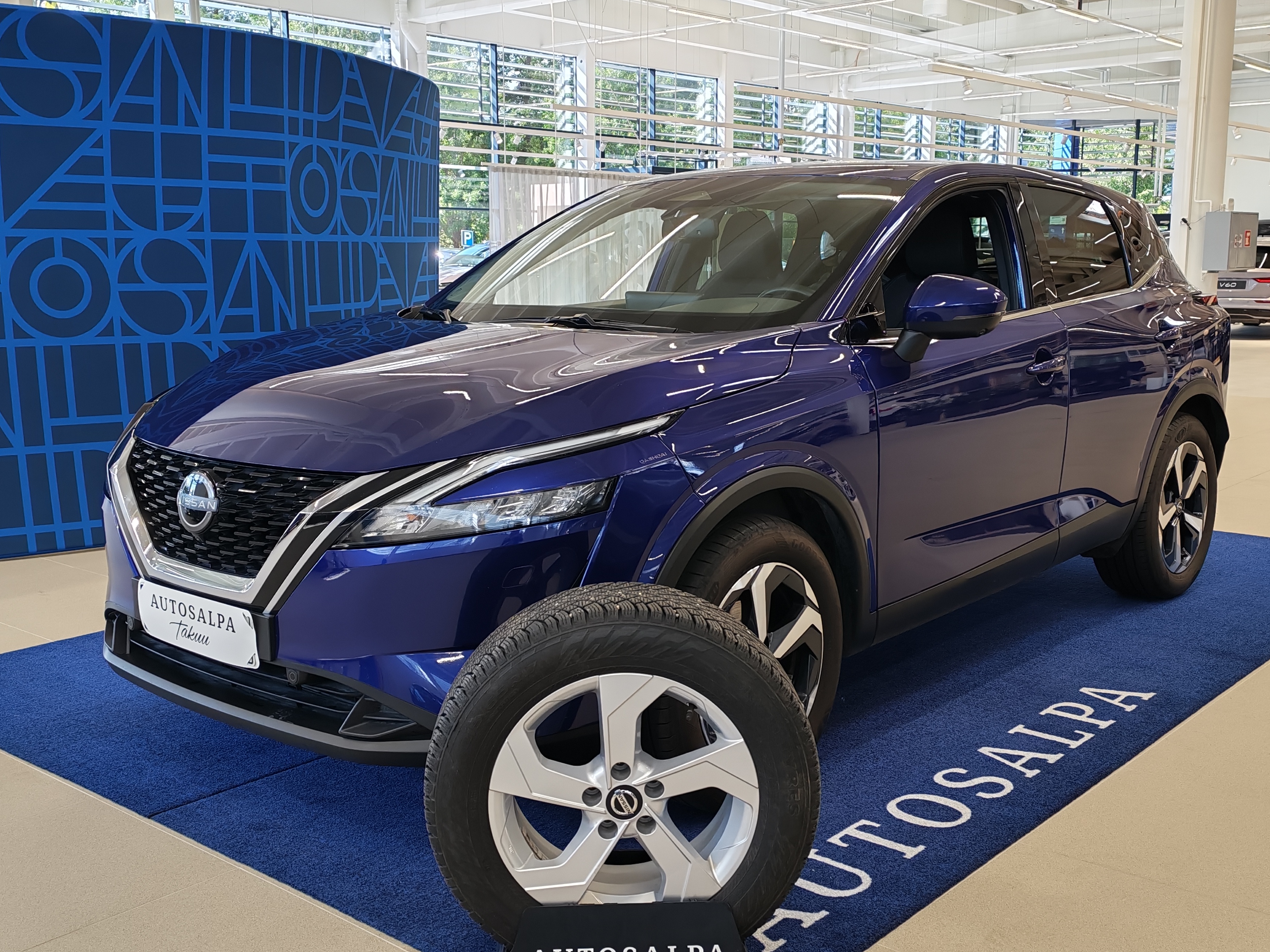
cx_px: 644
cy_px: 504
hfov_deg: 47.9
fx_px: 1431
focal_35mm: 39
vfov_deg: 36.8
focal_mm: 6.12
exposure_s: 1/100
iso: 125
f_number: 1.9
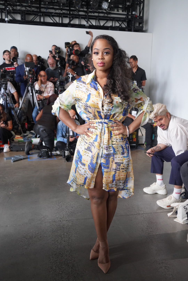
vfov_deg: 55.1
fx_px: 270
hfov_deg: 38.4
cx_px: 94
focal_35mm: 34
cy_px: 140
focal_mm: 23
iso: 1600
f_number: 4
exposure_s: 1/160
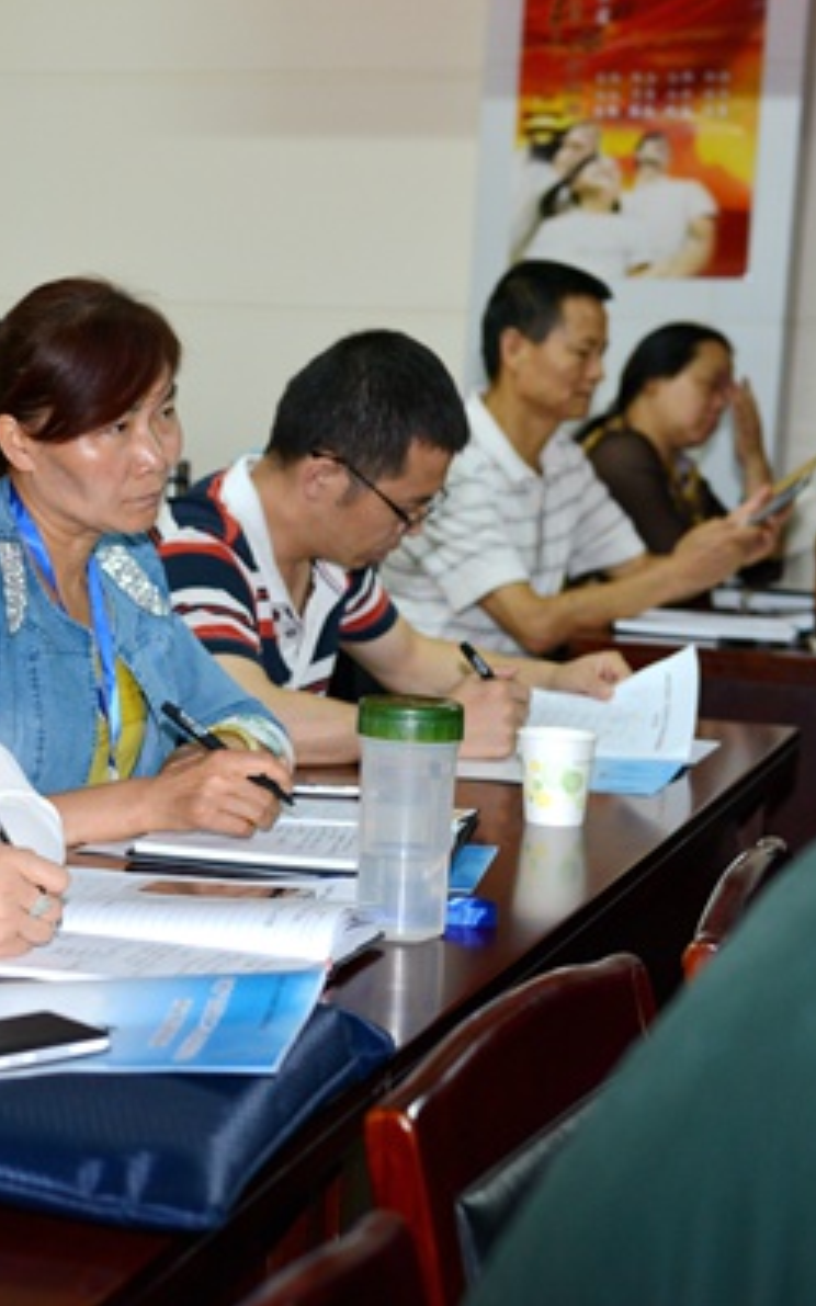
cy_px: 651
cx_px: -102
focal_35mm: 77
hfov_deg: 16.4
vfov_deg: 26.8
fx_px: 2741
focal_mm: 50
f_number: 4
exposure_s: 1/60
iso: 800
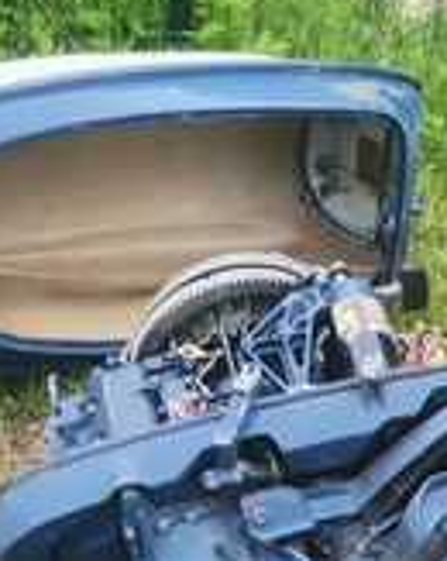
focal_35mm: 78
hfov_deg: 19.6
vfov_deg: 22.6
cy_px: 671
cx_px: 249
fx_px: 1292
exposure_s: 1/646
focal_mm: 4.75
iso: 50
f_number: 1.8
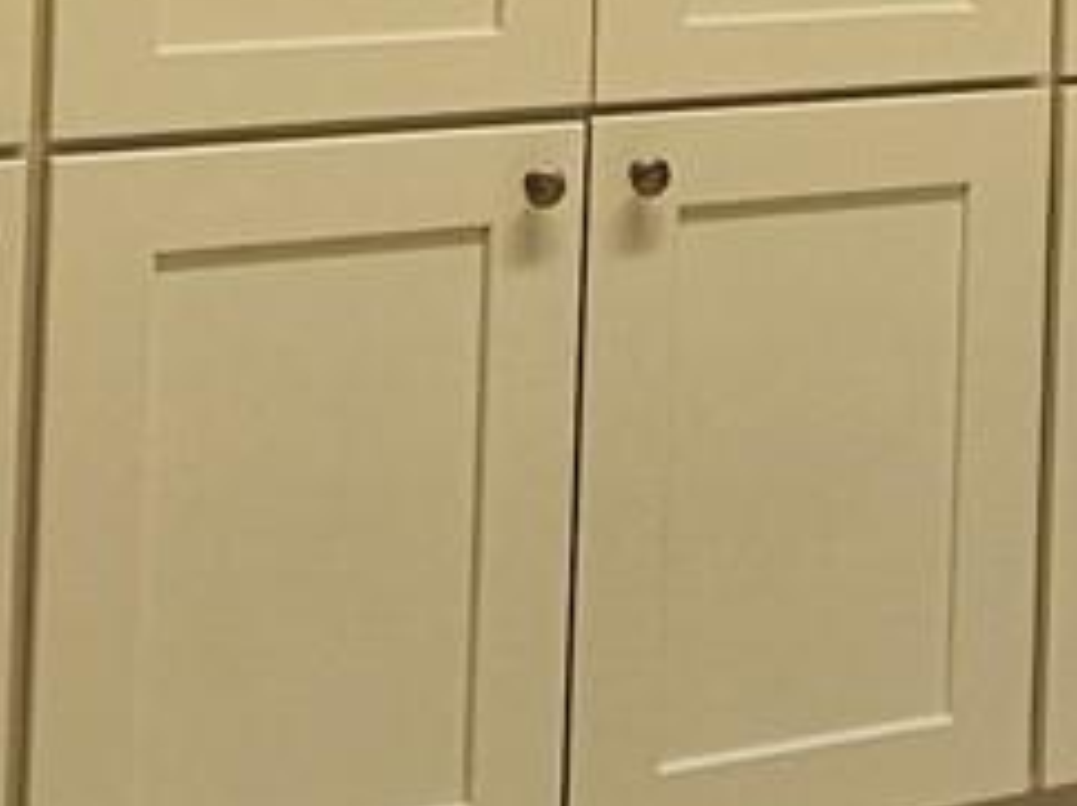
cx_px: 1024
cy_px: -499
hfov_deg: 22.1
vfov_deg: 15.4
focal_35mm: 86
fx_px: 2673
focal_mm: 2.2
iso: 80
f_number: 2.2
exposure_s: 1/120
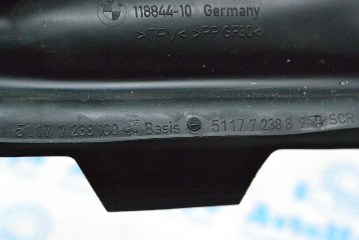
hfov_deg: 24.6
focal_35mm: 82
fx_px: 823
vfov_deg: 16.6
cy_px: 120
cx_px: 180
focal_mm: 55
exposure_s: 1/160
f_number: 9
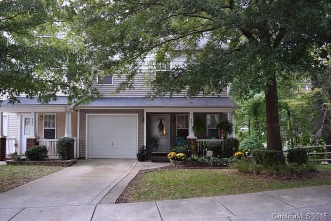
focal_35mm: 27
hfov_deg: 67.4
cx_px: 166
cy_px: 110
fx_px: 248
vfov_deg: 48.0
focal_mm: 18
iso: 450
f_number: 4
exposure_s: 1/60
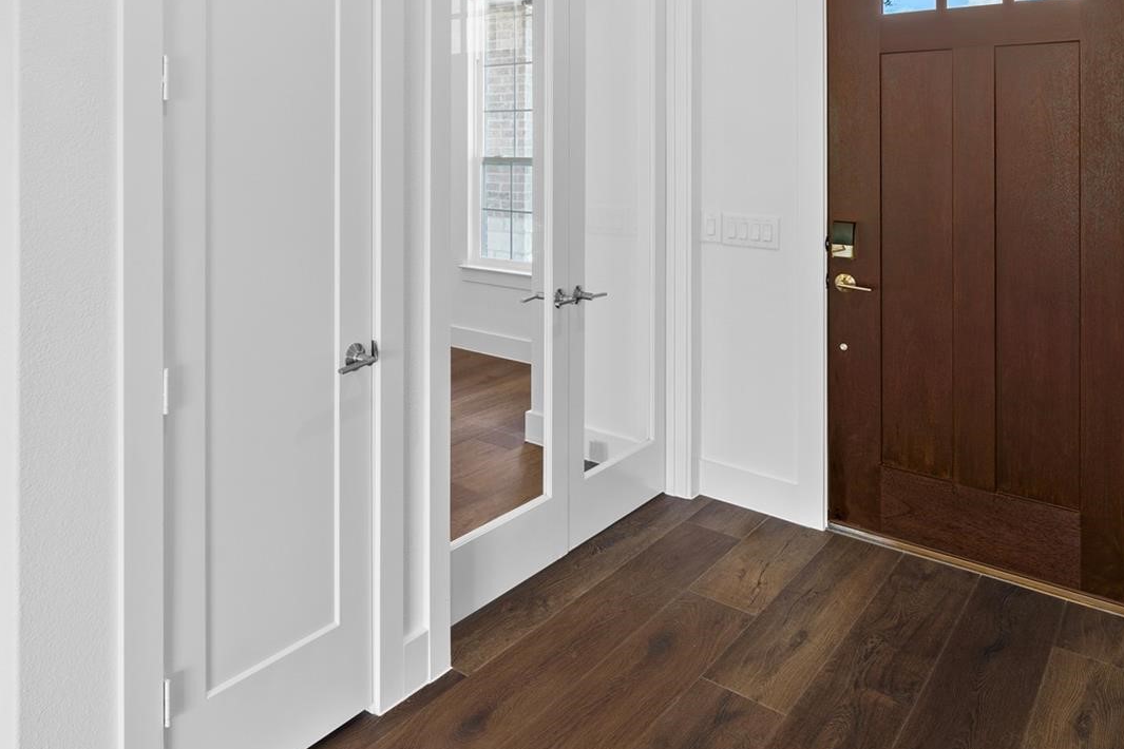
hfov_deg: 69.5
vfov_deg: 48.4
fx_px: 780
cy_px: 151
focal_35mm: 25
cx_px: 378
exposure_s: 1
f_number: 8
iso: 250
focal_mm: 13
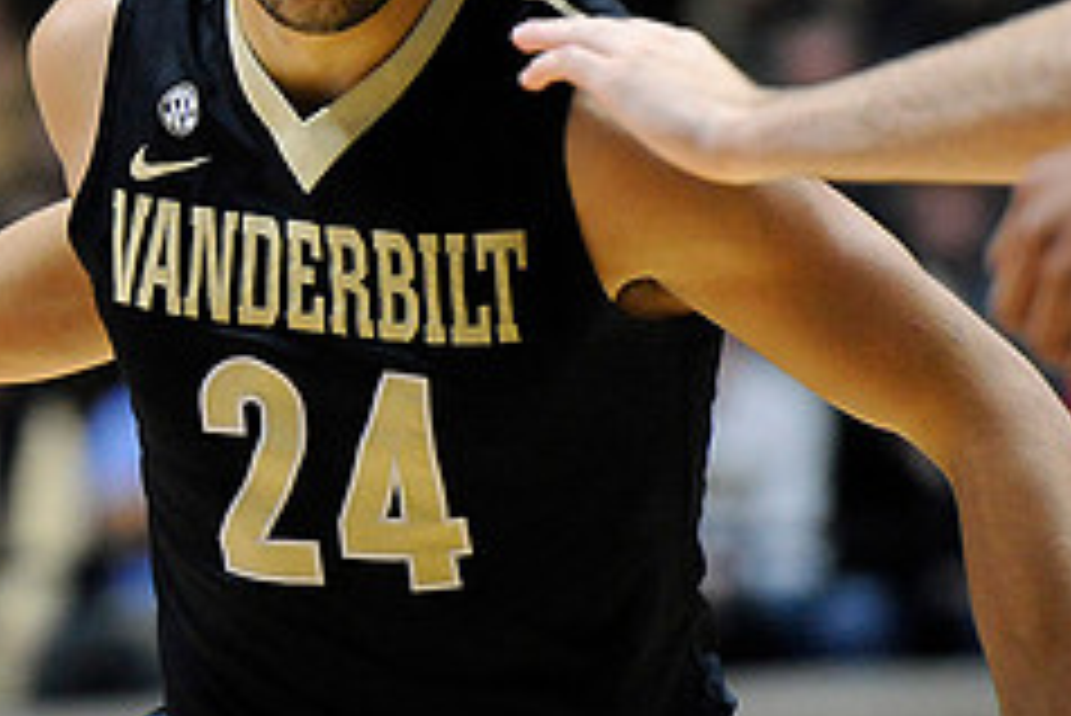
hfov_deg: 4.2
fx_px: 14526
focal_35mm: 488
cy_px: 349
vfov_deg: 2.8
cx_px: 513
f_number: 3.5
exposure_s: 1/1000
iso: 4000
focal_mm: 200
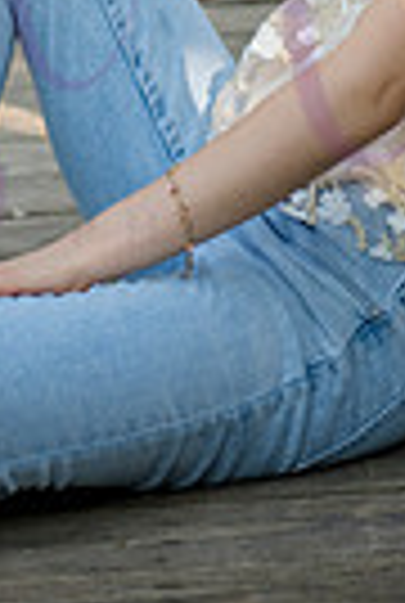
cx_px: 189
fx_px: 4499
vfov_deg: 7.5
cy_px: -346
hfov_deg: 5.2
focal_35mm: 268
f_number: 5
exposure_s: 1/320
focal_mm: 80
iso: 400
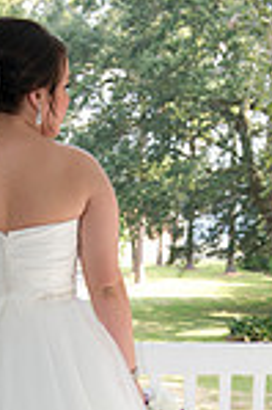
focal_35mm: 115
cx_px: 40
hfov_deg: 11.8
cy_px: 523
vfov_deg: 16.9
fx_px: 1306
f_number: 5.6
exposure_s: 1/125
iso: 320
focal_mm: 38
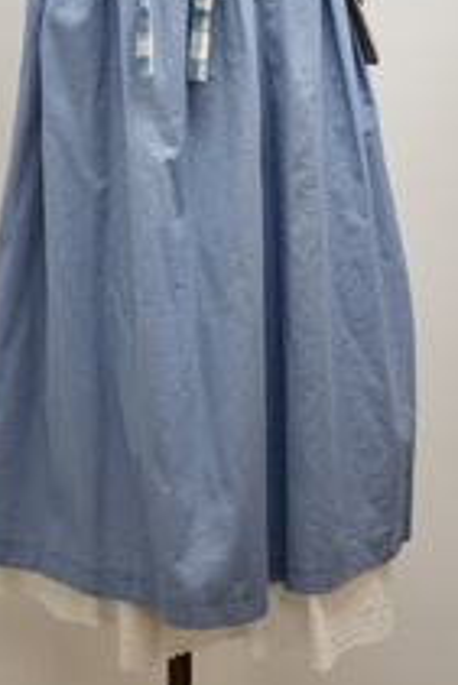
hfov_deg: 16.5
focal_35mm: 83
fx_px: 1581
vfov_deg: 23.5
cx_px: 195
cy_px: 10
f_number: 3.8
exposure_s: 1/250
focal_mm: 26
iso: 1600
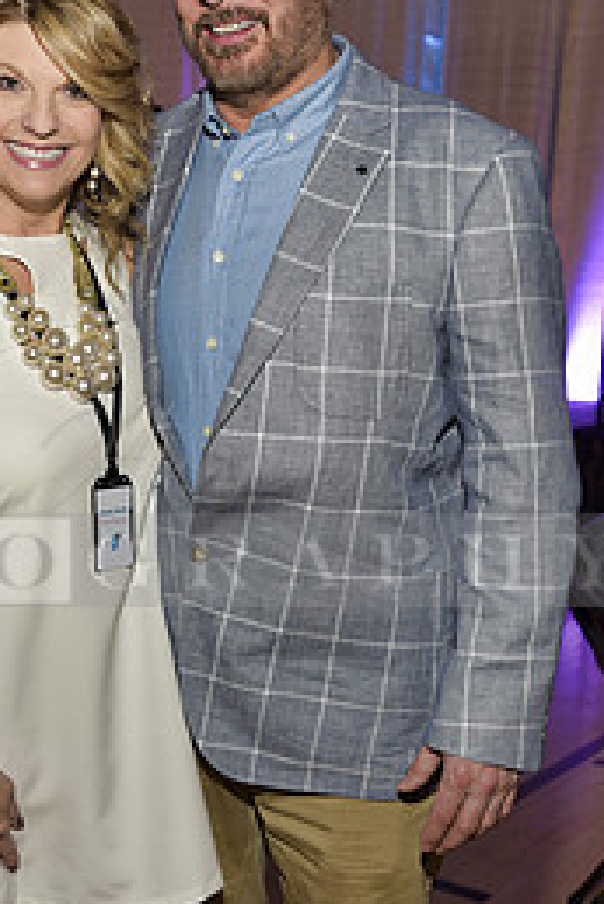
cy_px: 485
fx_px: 1659
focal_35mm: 66
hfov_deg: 20.4
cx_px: 129
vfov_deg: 30.5
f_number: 5
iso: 200
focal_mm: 38
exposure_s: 1/60
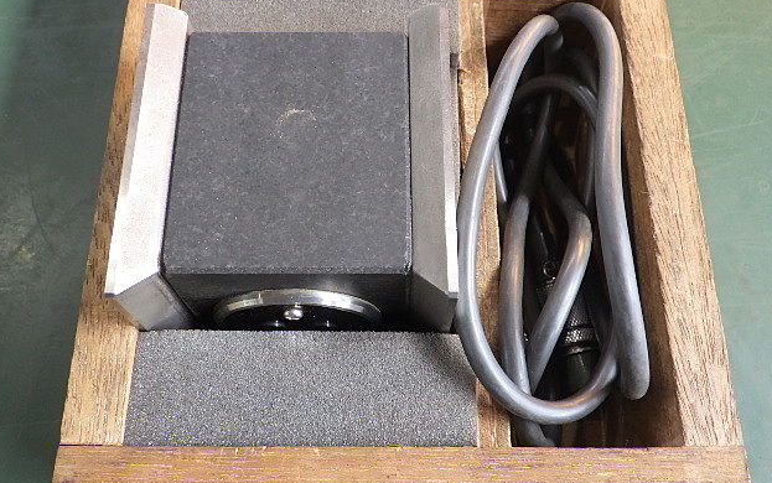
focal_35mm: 37
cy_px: 224
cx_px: 378
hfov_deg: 52.7
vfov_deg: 34.5
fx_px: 779
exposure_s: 1/50
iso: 400
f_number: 3.8
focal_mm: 6.1
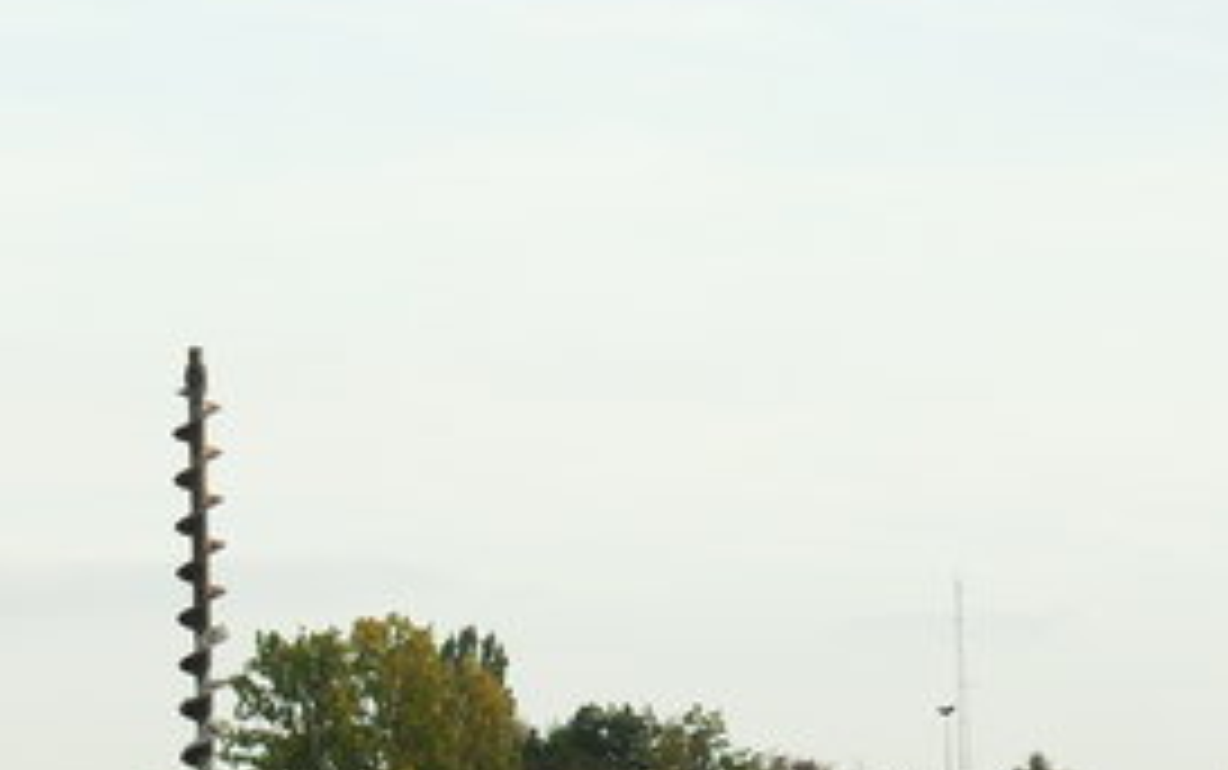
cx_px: -85
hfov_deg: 10.3
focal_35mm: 202
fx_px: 6765
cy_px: 995
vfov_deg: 6.5
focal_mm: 11.7
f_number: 4.2
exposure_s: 1/250
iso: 80
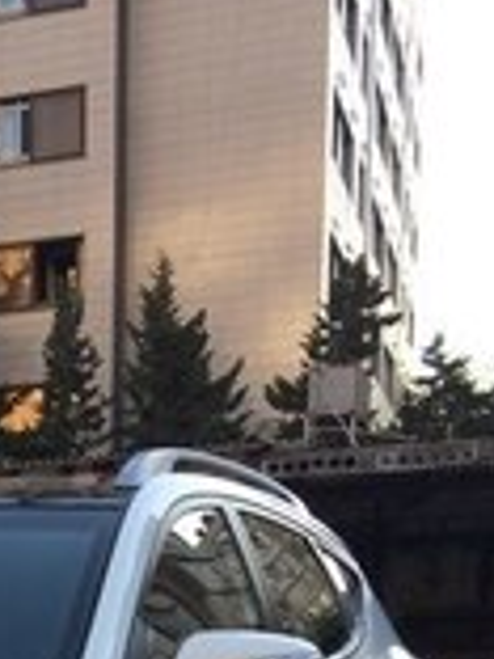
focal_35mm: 92
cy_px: 921
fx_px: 1751
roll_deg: +3.4
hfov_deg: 14.9
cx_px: -253
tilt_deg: -9.0
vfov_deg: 19.2
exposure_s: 1/436
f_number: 2.2
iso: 32
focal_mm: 4.15
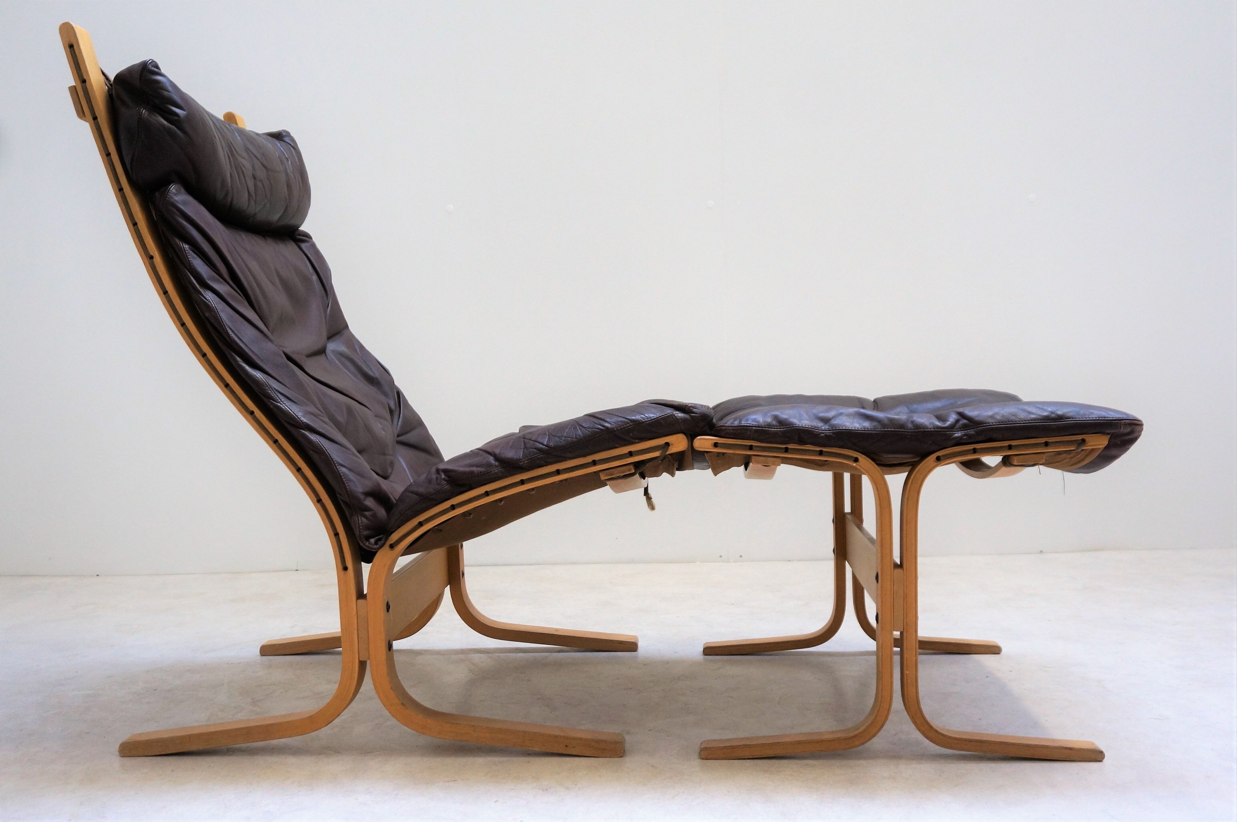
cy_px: 411
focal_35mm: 32
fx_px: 1081
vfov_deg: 41.6
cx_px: 618
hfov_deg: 59.5
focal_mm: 21
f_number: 4
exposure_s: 1/60
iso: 400
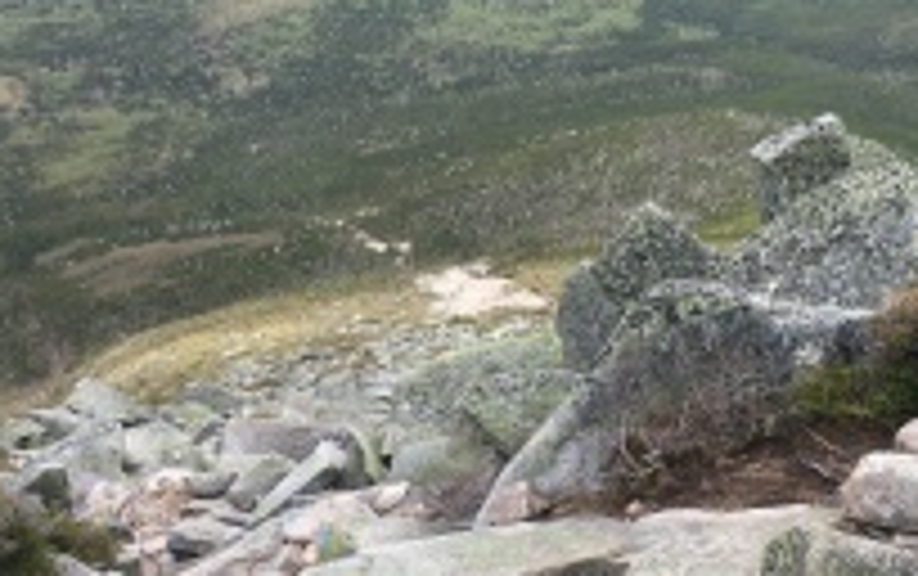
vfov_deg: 23.5
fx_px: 1378
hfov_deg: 36.4
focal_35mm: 55
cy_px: 400
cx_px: 630
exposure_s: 1/405
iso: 25
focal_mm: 4.15
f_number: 2.2
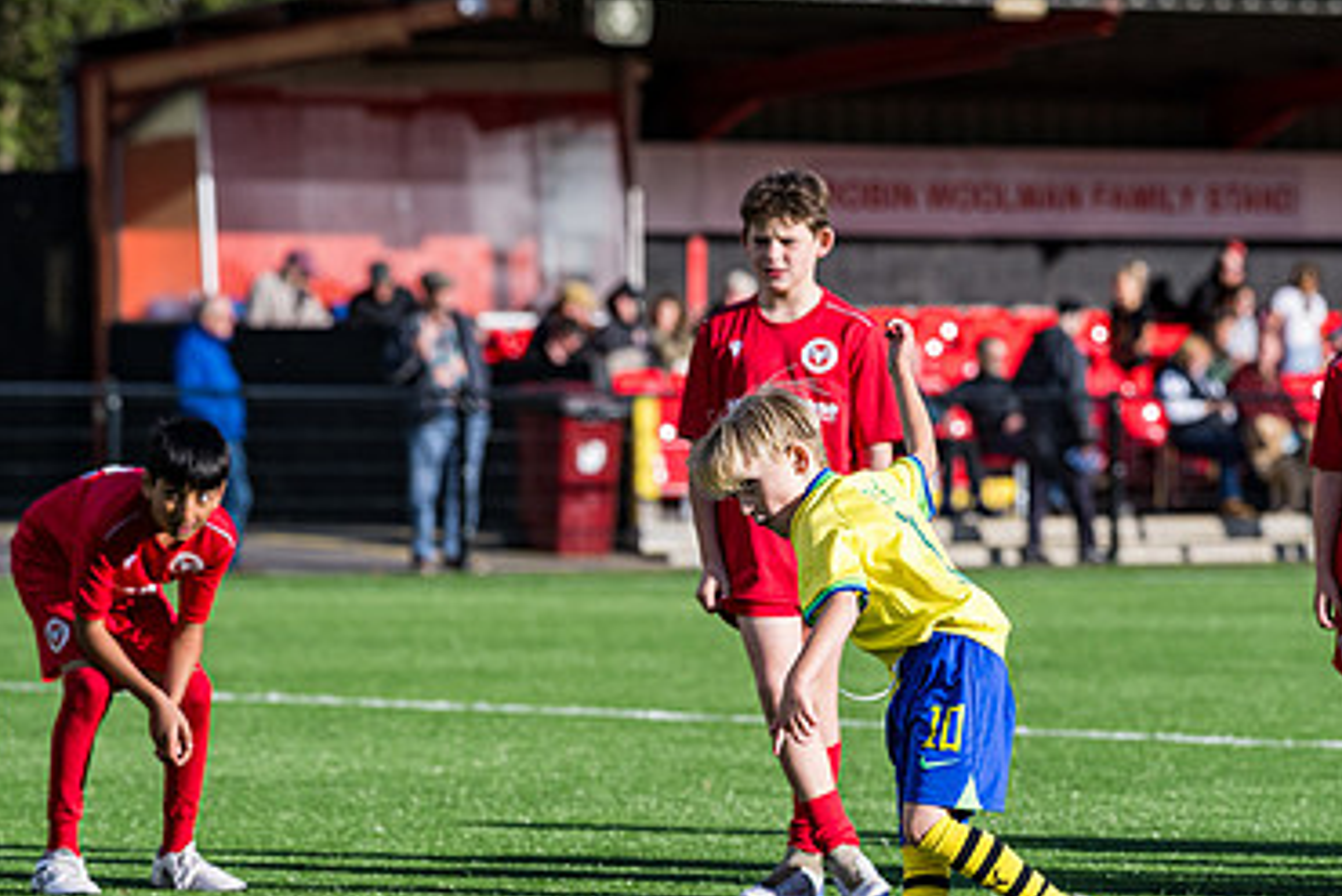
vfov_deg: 5.2
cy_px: 825
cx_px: 802
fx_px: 9807
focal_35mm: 263
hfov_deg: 7.8
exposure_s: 1/3200
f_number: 4
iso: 400
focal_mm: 135
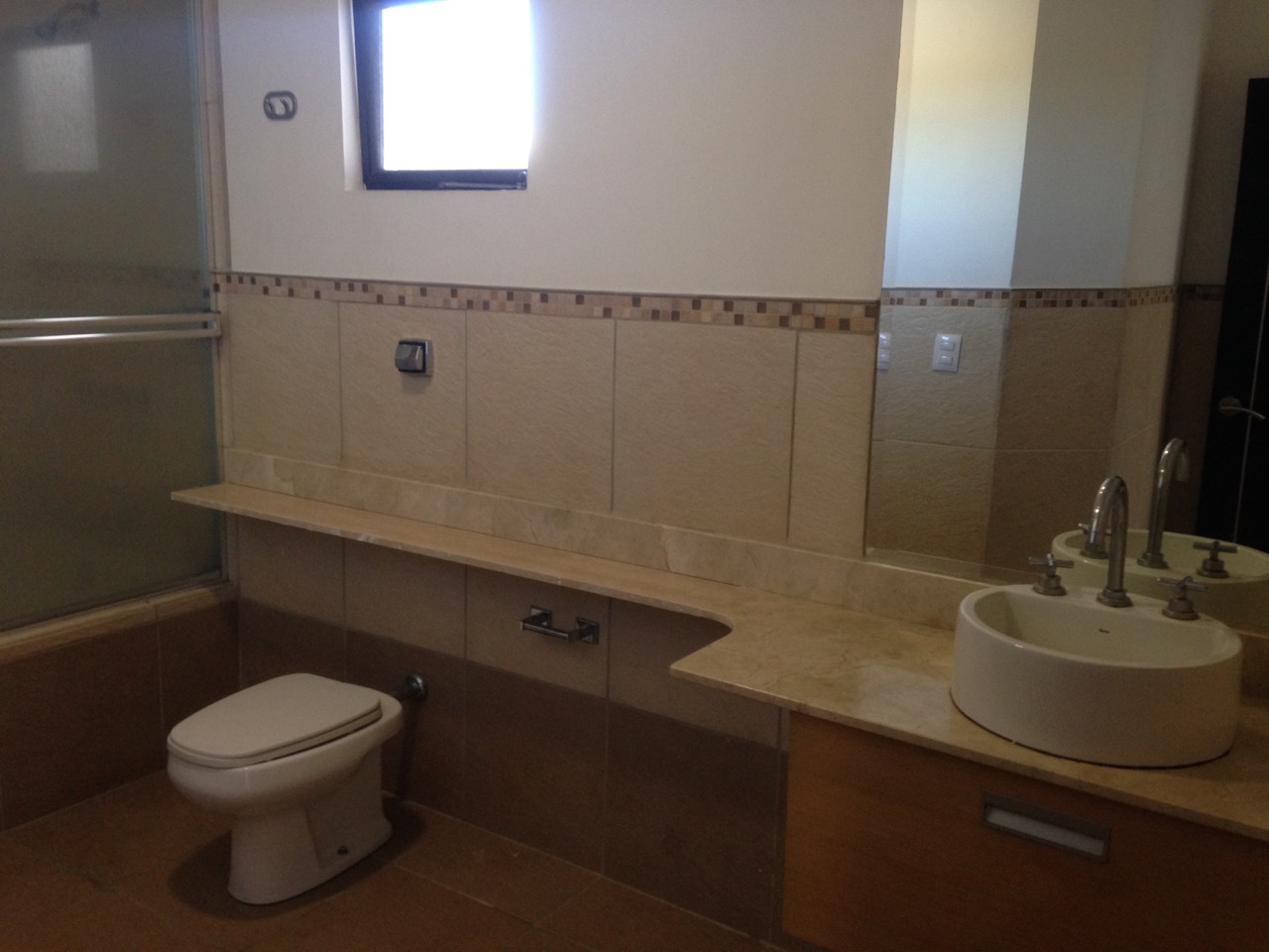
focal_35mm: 33
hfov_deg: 55.4
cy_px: 476
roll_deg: +0.7
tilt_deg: -9.3
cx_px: 634
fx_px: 1210
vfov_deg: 42.9
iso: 160
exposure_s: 1/20
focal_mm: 4.12
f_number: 2.4
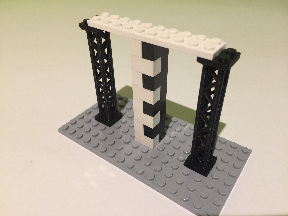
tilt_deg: -37.2
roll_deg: +1.1
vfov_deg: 48.2
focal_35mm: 29
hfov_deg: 61.7
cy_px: 108
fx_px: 241
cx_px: 144
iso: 125
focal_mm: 4.15
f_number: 2.2
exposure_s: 1/17
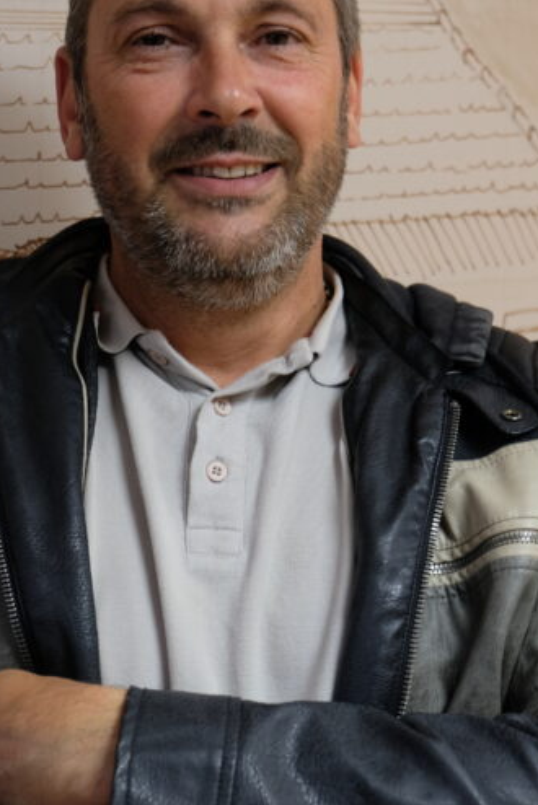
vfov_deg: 23.4
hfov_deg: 15.7
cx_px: 227
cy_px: 416
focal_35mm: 87
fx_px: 1947
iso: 250
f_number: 3.2
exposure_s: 1/17
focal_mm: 27.7
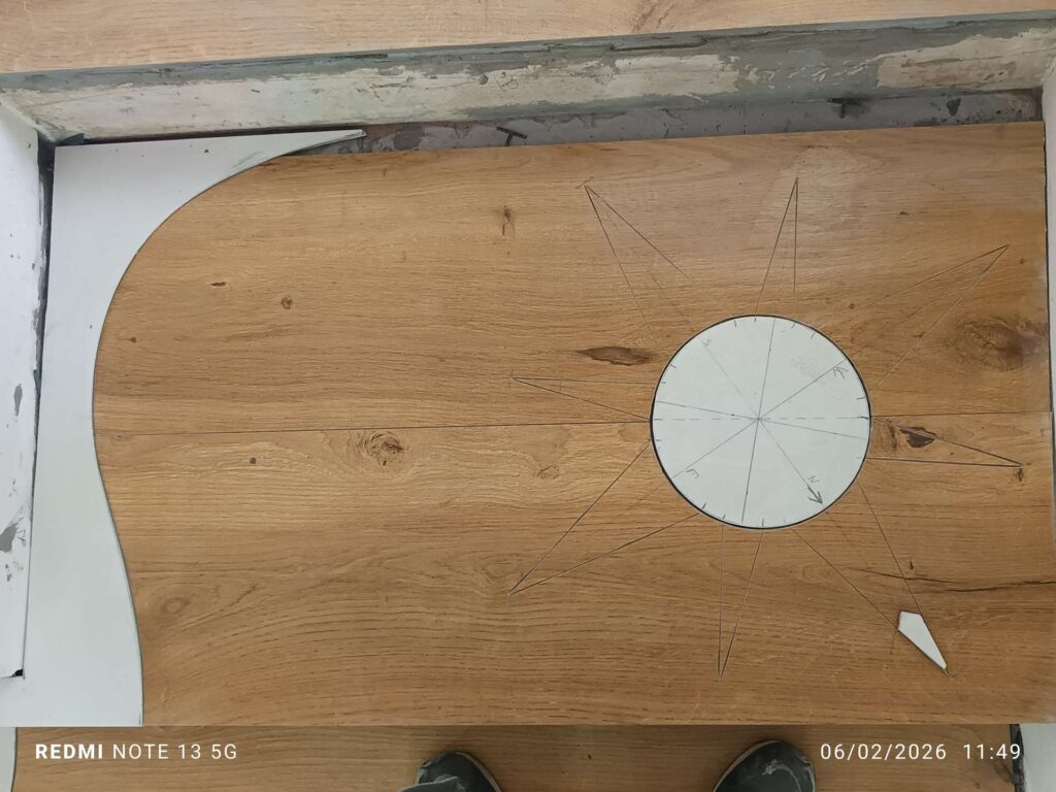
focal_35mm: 24
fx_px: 732
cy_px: 396
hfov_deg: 71.6
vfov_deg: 56.8
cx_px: 528
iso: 1271
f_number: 1.7
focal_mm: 5.31
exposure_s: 1/25
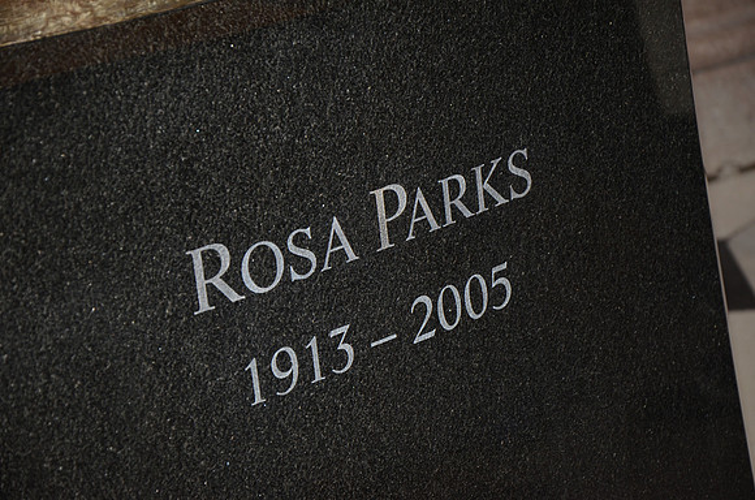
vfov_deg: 9.9
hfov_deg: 14.9
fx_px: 2888
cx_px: 378
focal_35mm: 138
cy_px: 250
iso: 400
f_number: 5.6
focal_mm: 92
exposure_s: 1/60
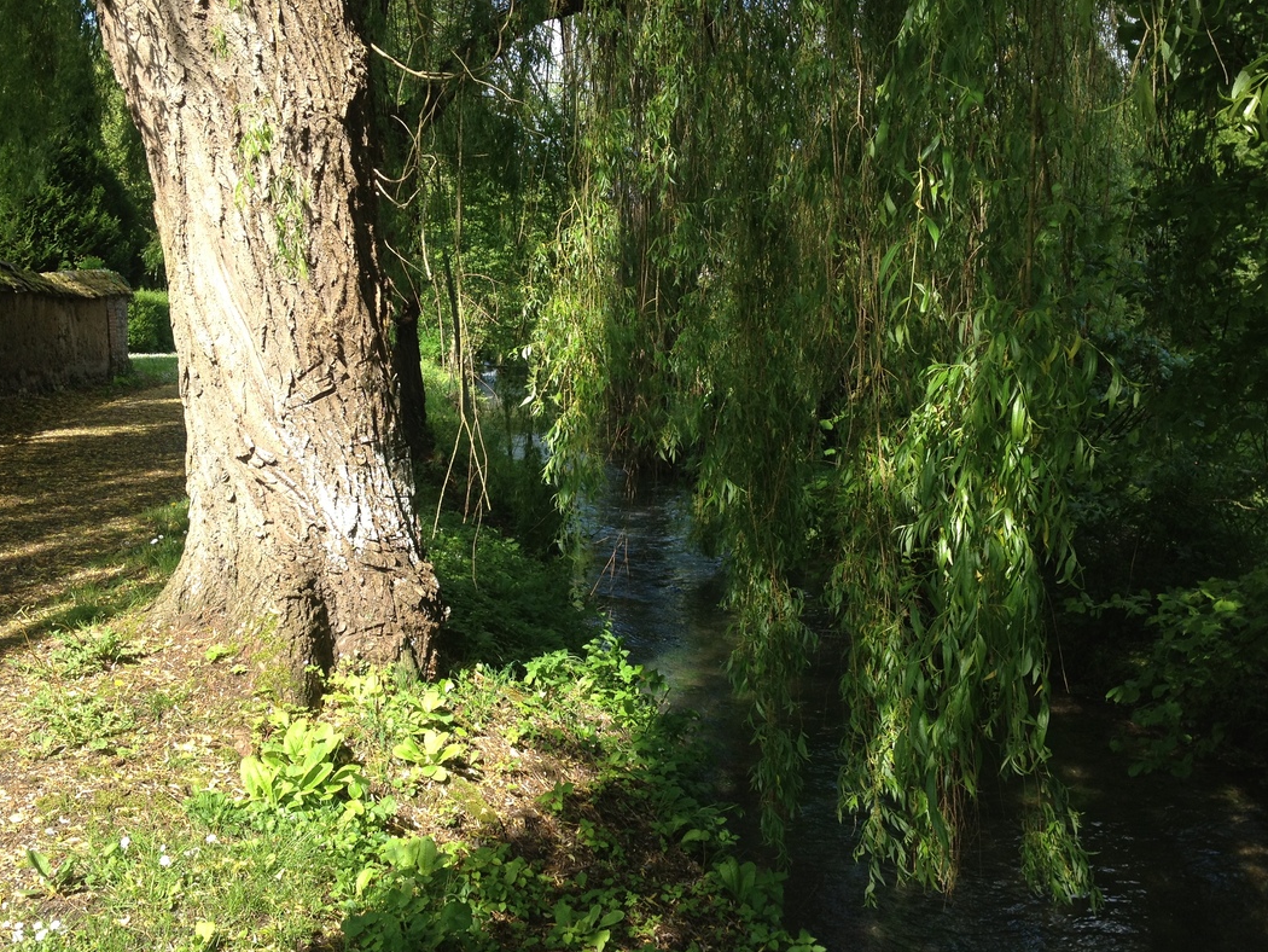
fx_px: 1466
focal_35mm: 40
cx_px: 583
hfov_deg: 46.7
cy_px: 498
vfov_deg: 36.0
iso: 50
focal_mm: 4.28
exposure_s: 1/449
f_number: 2.4
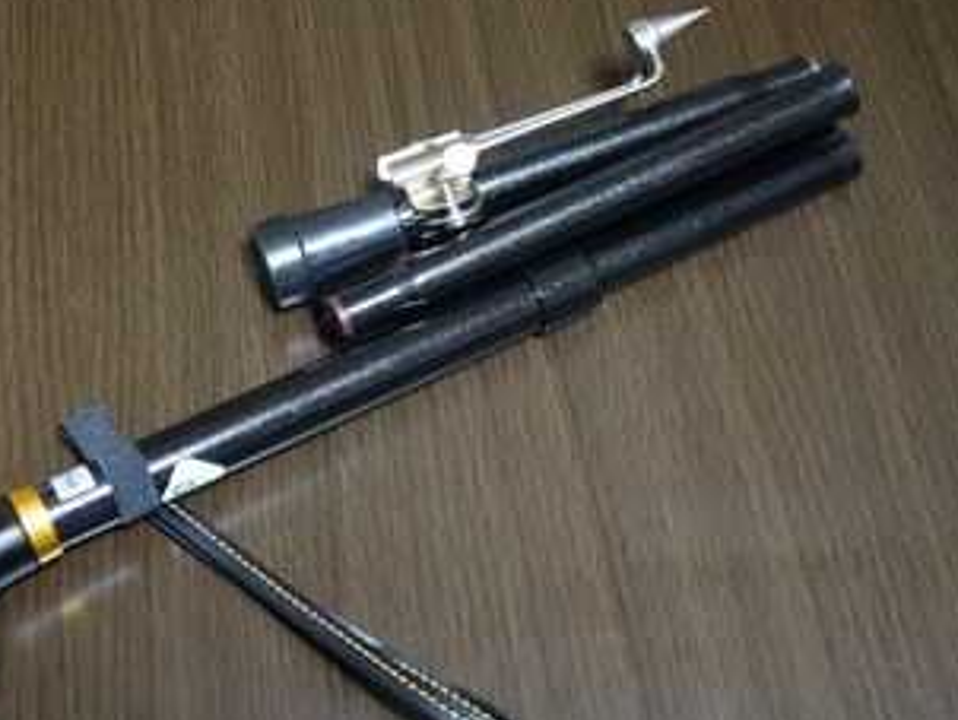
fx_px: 1579
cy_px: 325
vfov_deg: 25.7
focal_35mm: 57
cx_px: 324
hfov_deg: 33.5
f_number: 2.8
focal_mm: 15.28
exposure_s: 1/50
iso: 2000
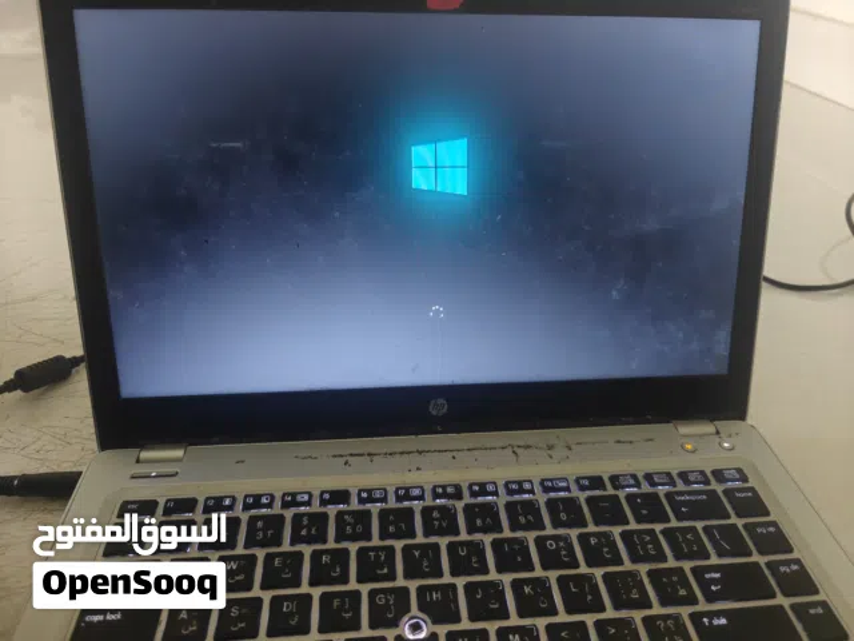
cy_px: 320
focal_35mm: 23
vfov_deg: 58.9
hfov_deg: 73.9
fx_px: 567
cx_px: 427
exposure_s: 1/63
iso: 1250
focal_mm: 6.06
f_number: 1.6
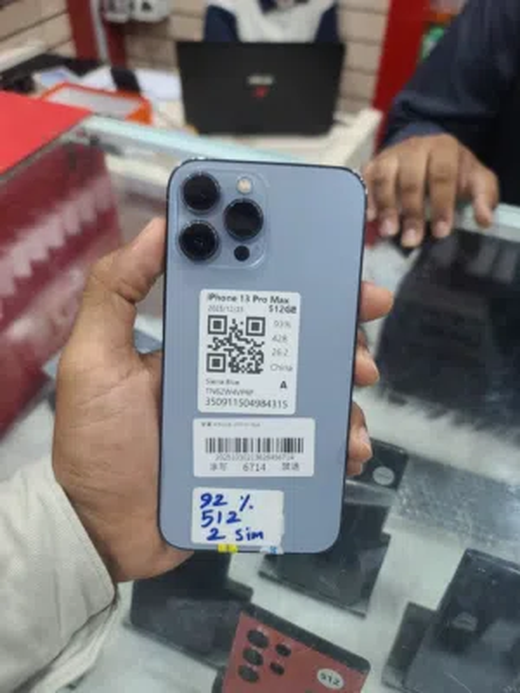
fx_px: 501
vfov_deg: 69.4
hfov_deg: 54.9
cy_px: 346
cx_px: 260
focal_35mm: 25
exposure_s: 1/50
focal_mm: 7
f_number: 1.8
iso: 160
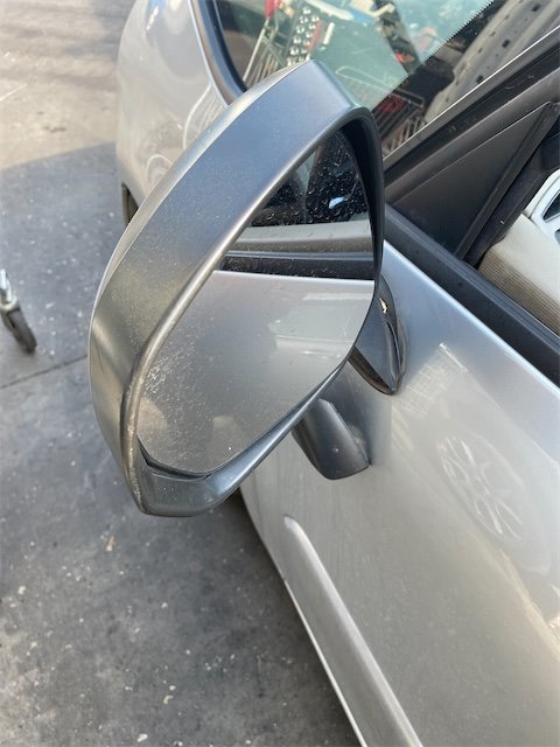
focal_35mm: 26
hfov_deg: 53.1
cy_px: 374
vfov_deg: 67.3
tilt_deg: -47.2
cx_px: 280
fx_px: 561
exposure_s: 1/122
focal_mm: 4.25
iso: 40
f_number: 1.8
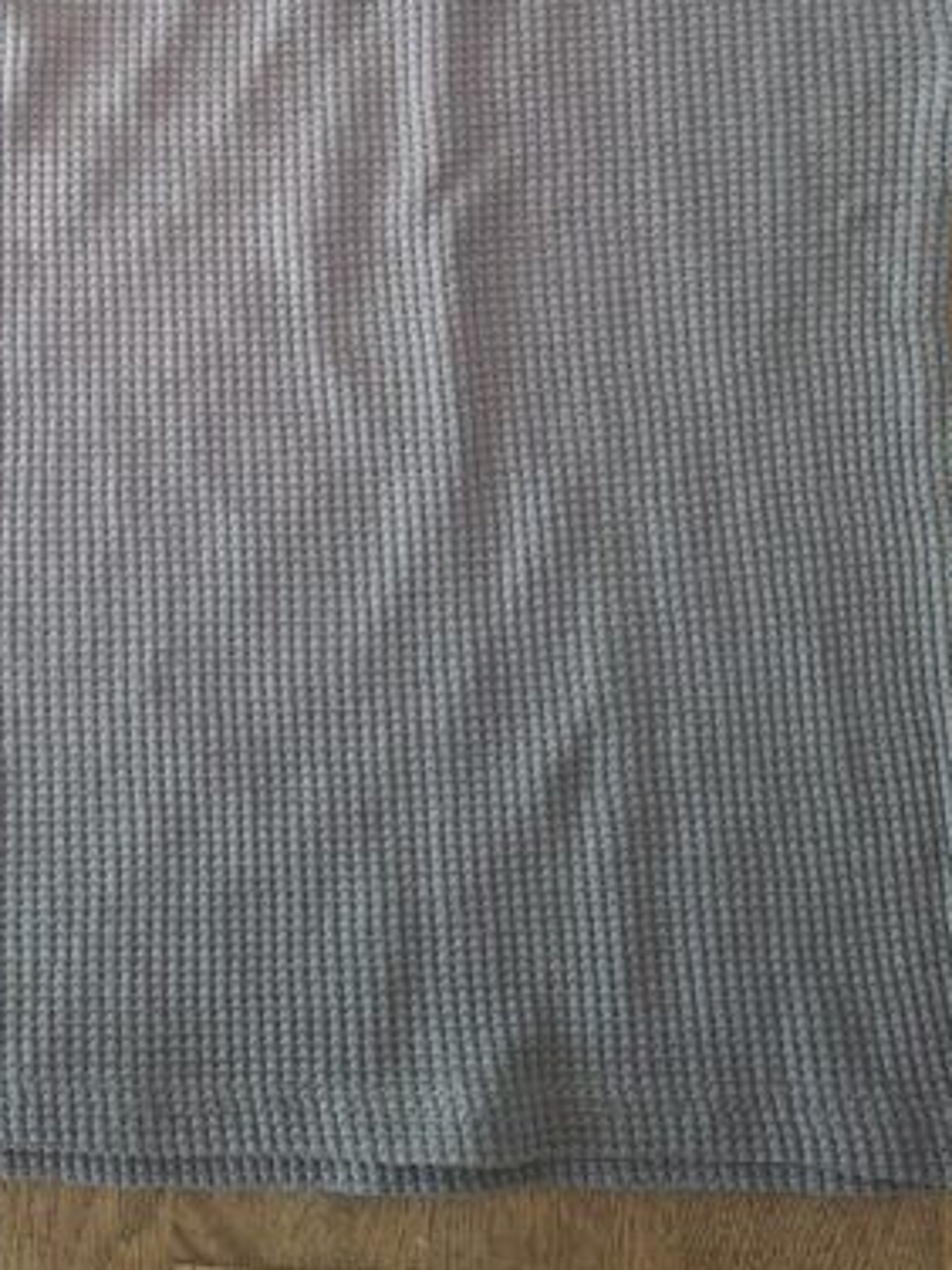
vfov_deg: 36.2
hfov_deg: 28.6
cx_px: 101
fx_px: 1797
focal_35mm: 49
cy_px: 95
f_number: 1.8
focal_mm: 5.54
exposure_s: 1/33
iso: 320
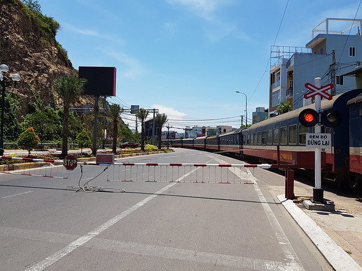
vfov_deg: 53.1
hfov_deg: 67.3
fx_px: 272
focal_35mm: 26
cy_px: 136
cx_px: 181
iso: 40
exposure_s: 1/2464
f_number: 1.7
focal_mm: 4.2
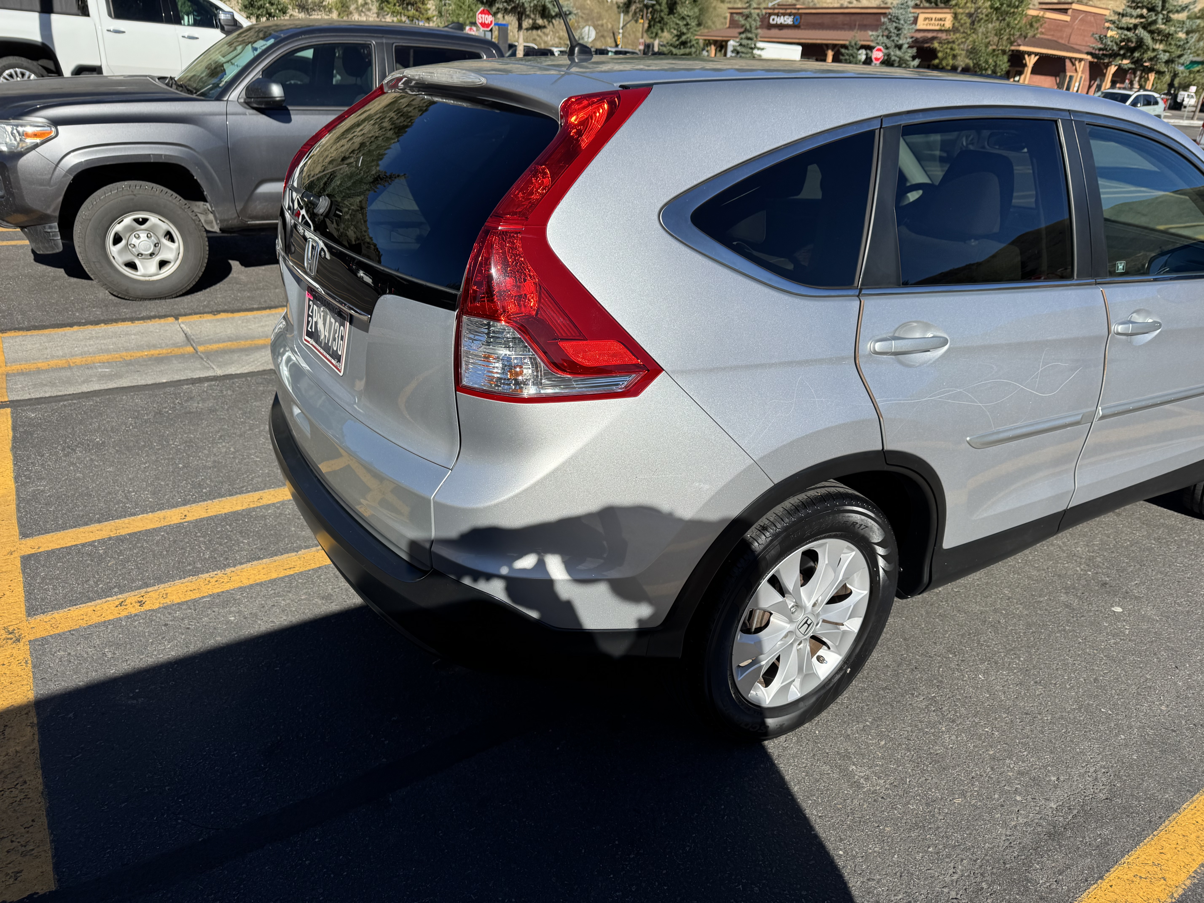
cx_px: 602
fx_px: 835
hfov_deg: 71.6
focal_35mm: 24
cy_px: 452
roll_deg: -5.1
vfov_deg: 56.8
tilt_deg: -26.5
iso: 80
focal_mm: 6.76
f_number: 1.78
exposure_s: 1/4310
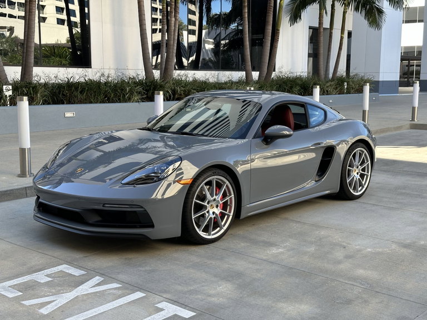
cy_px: 160
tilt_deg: -7.8
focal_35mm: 48
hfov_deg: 39.7
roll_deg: -0.9
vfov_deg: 30.3
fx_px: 592
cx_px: 214
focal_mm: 6.86
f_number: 1.78
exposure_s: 1/456
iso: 64
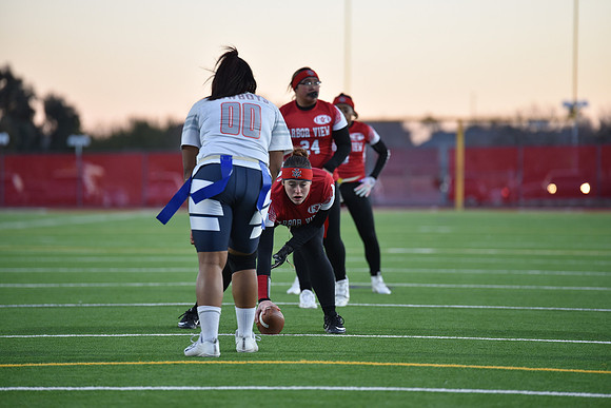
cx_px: 306
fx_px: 3395
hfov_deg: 10.3
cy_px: 204
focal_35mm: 200
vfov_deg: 6.9
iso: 800
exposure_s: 1/500
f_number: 2.8
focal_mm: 200
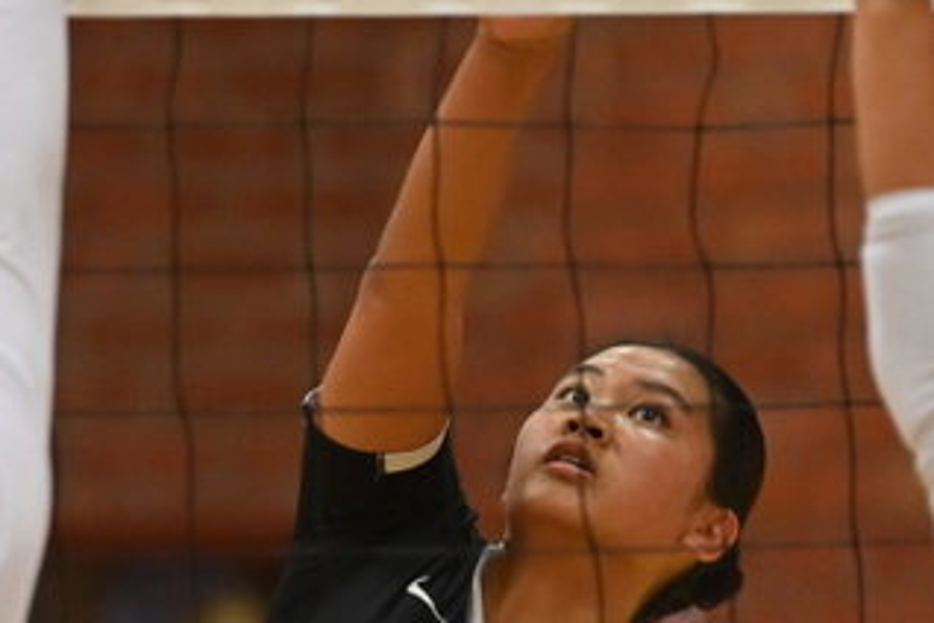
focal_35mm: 754
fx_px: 19561
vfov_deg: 1.8
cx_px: 410
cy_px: 529
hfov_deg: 2.7
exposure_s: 1/1000
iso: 5000
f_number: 2.8
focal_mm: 200
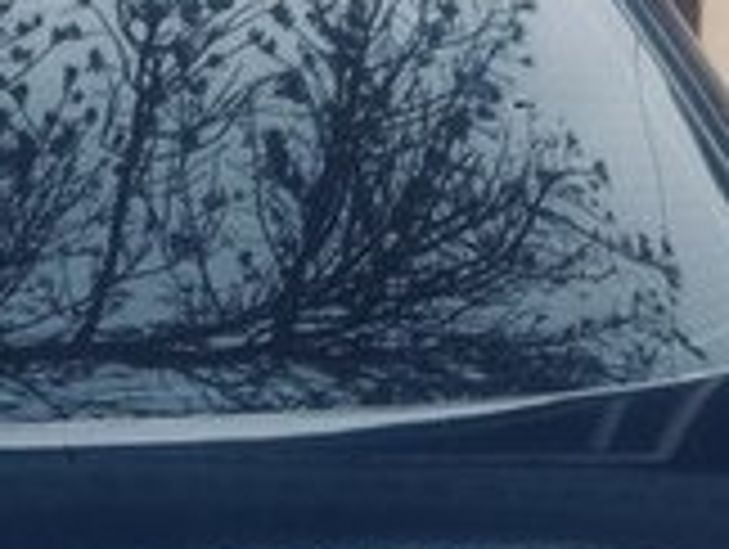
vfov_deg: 12.2
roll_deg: +0.7
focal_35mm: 118
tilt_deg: -19.3
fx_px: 2489
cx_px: -36
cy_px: 713
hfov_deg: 16.3
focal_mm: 4.15
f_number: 2.2
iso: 32
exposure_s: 1/108
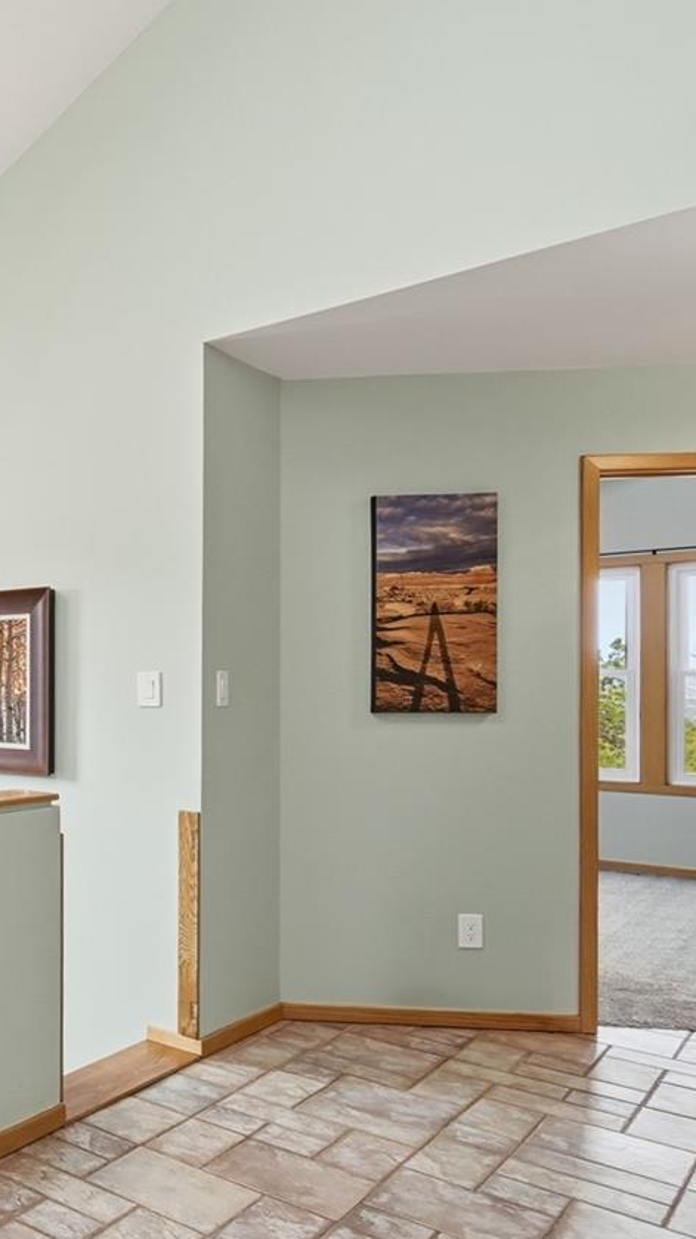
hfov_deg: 27.4
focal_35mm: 28
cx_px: -368
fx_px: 919
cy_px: 705
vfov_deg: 67.6
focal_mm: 14
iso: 400
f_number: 8
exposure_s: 1/640
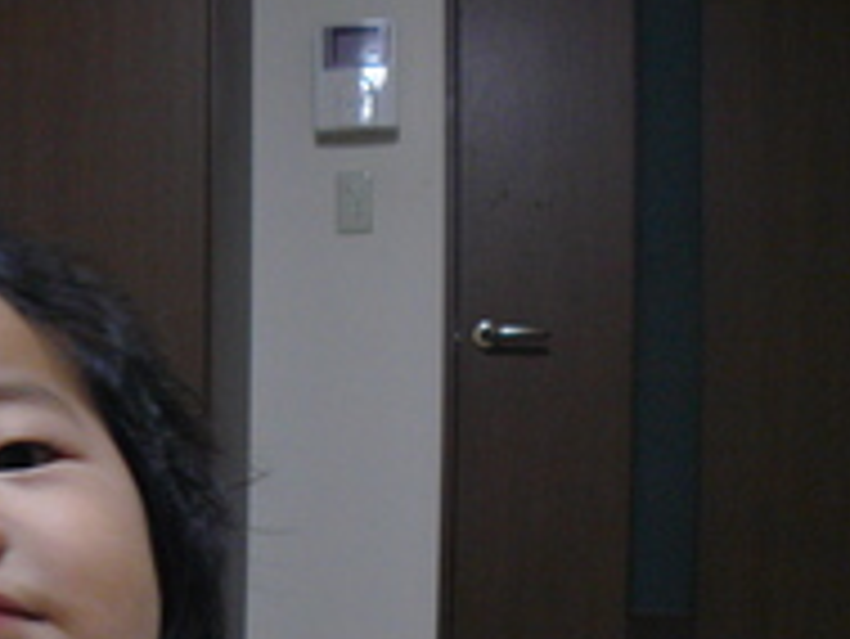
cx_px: 58
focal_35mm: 76
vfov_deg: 18.8
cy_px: 666
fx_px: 1867
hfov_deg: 24.8
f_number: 2.8
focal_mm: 6
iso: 200
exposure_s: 1/20
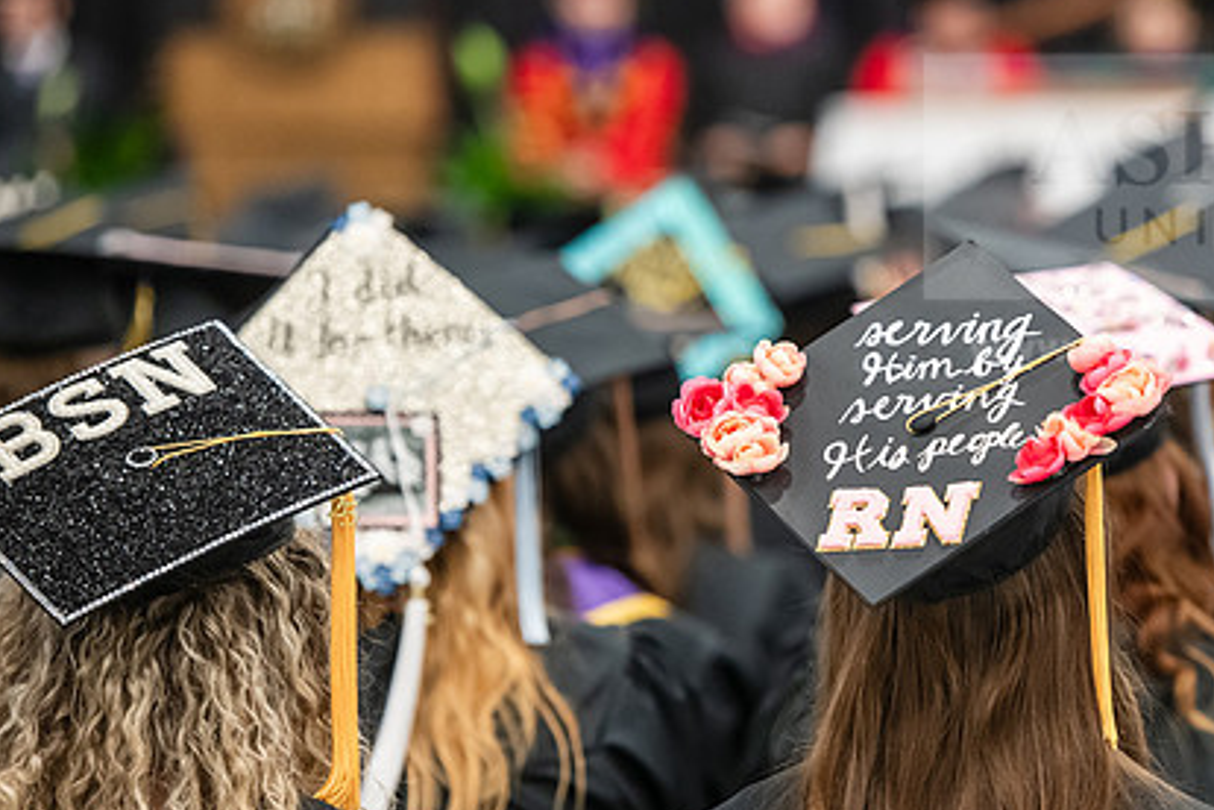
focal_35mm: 203
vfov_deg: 6.8
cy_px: 409
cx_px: 836
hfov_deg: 10.1
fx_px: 6845
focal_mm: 145
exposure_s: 1/200
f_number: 3.2
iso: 4000
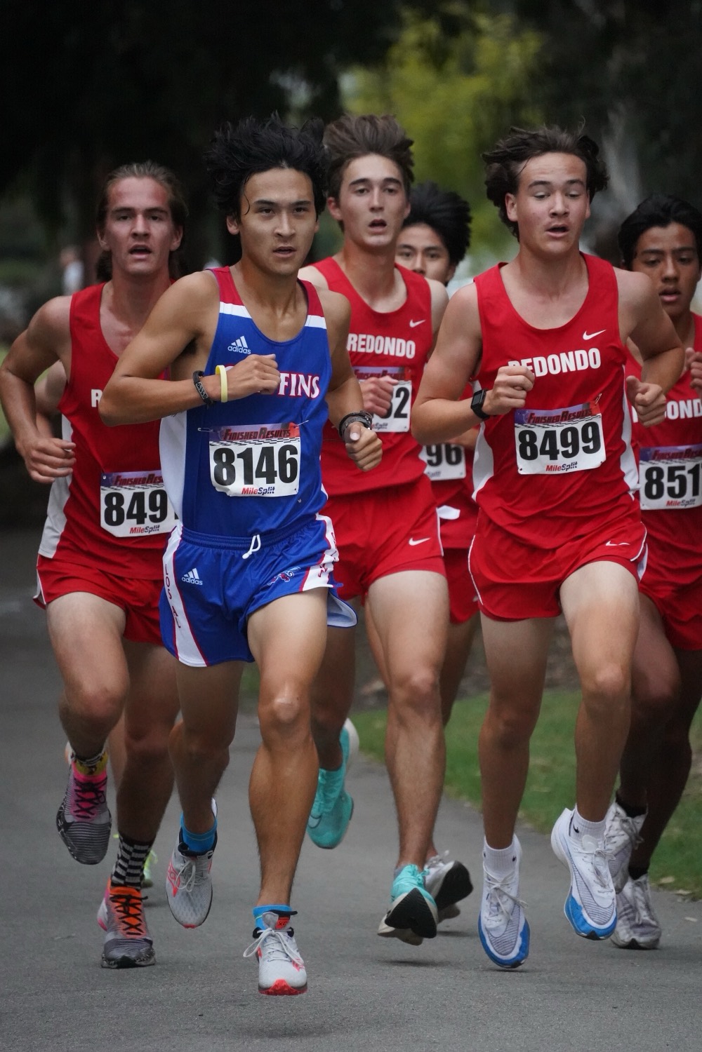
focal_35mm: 282
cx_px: 351
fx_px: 8248
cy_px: 526
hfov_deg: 4.9
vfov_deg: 7.3
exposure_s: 1/4000
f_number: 6.3
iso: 16000
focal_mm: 282
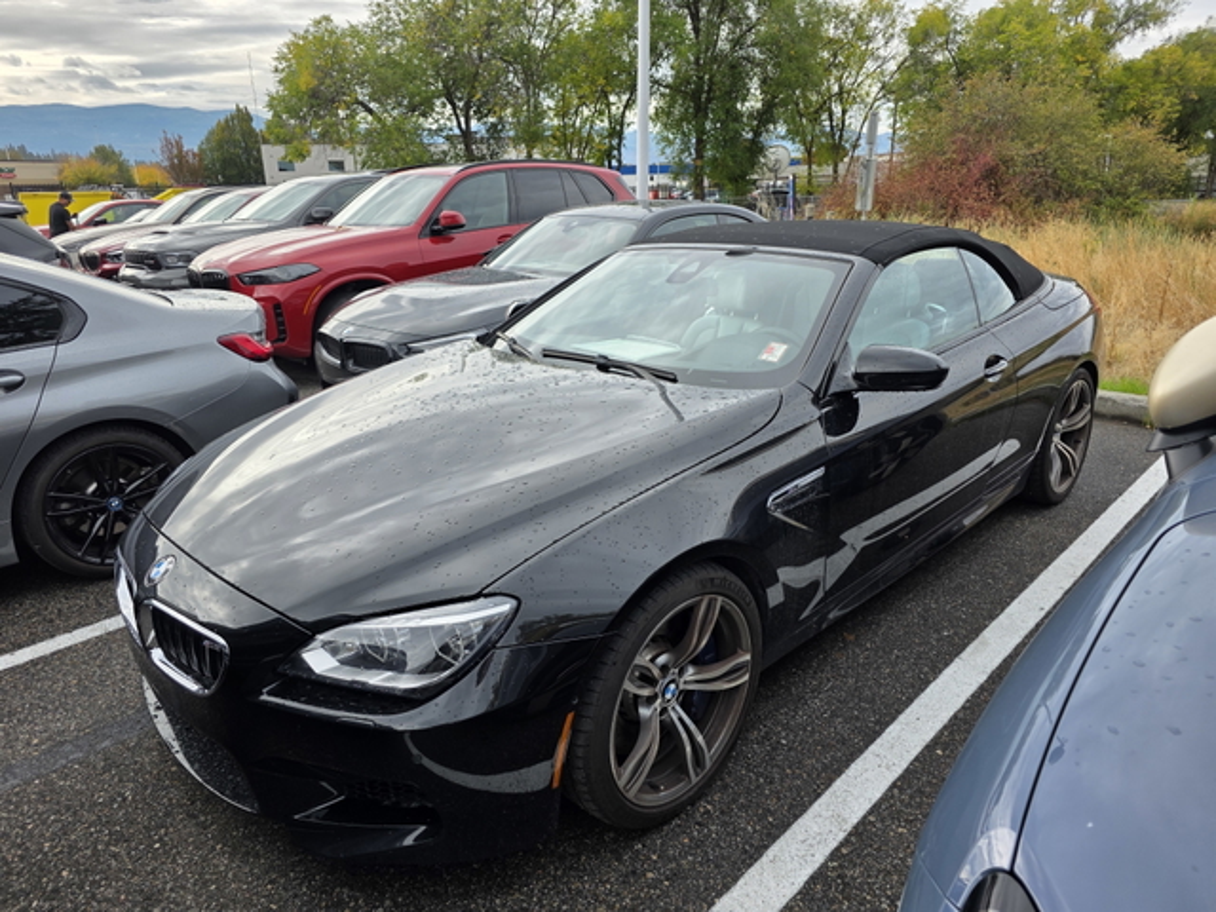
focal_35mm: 23
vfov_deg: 58.9
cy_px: 456
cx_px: 608
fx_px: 808
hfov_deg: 73.9
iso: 80
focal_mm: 6.3
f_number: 1.7
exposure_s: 1/1978
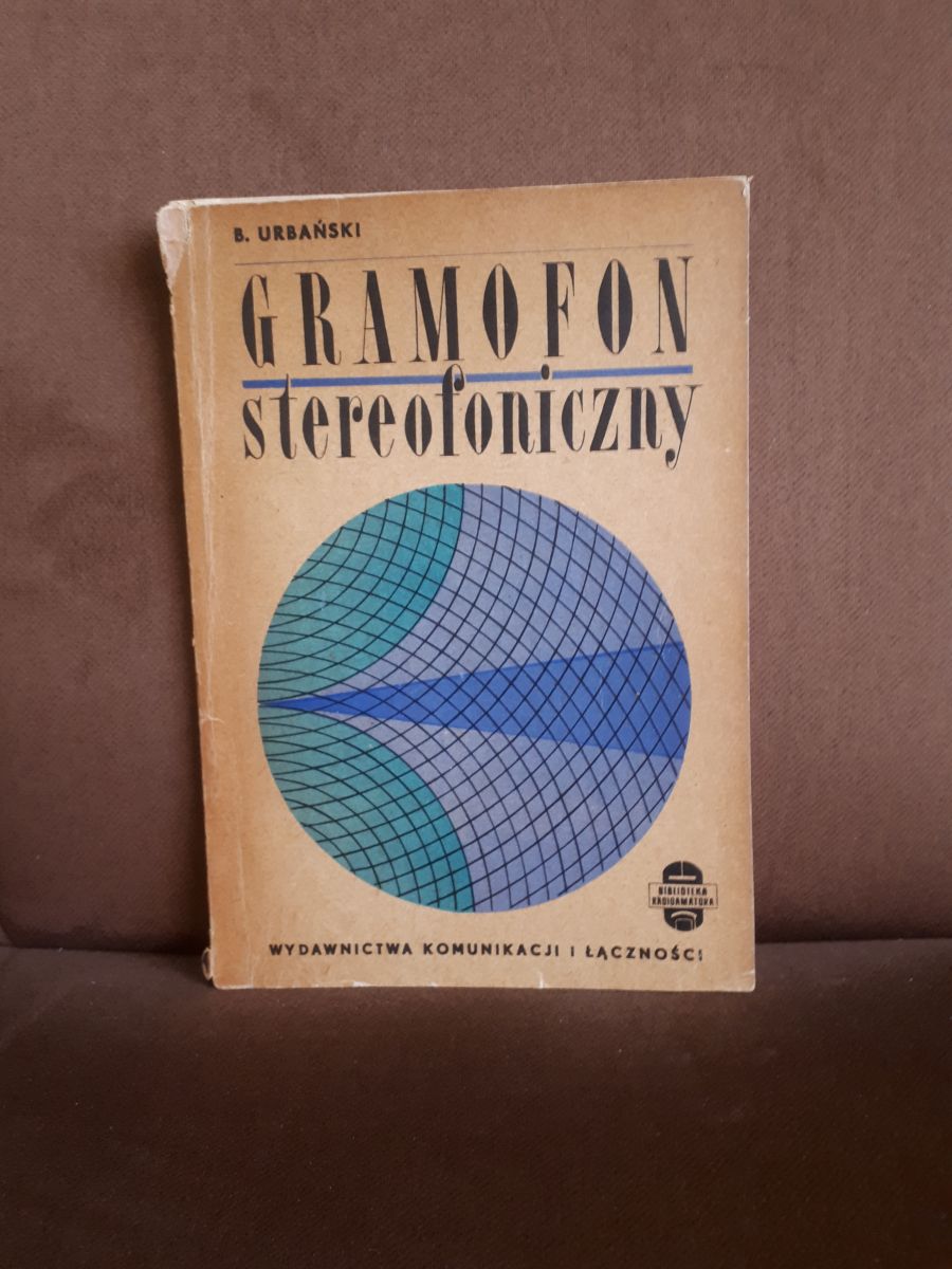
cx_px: 476
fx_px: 990
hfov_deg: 51.4
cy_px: 634
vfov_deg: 65.3
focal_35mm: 27
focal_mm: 3.6
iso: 160
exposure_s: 1/17
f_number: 1.9
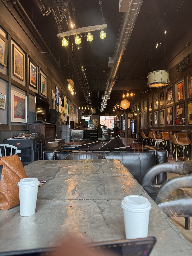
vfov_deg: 71.6
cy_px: 128
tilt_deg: -0.3
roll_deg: +1.6
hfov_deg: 56.8
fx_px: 177
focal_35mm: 24
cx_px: 96
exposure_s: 1/60
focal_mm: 6.76
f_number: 1.78
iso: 160
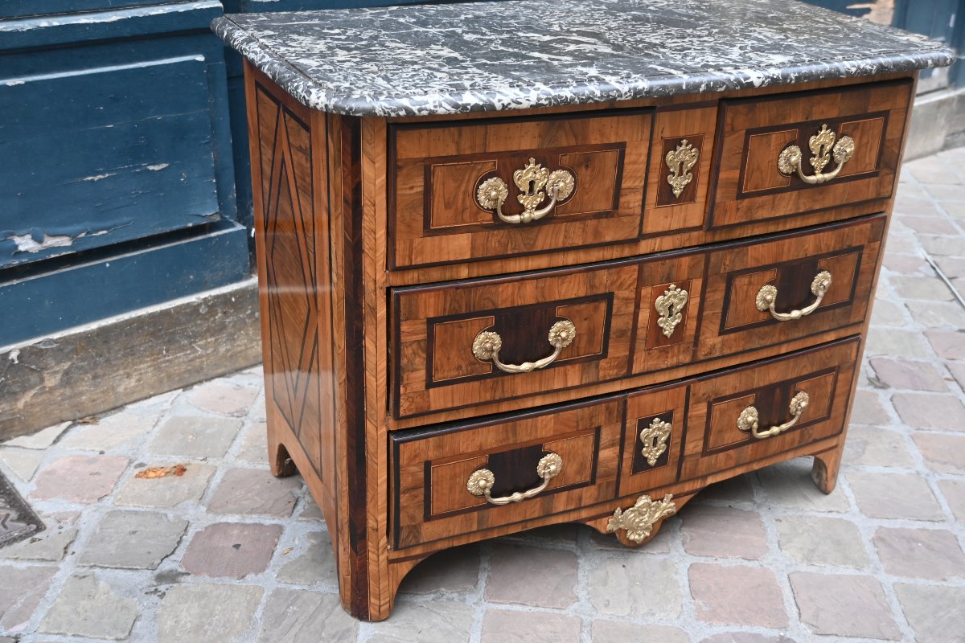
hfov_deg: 48.7
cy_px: 322
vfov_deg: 33.6
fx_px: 1065
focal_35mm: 40
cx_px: 482
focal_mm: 26.5
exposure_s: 1/160
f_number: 3.8
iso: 400
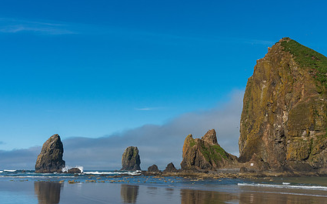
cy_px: 116
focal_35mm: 45
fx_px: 401
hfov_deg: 43.8
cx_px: 214
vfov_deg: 28.5
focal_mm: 20
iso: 140
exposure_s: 1/640
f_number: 8
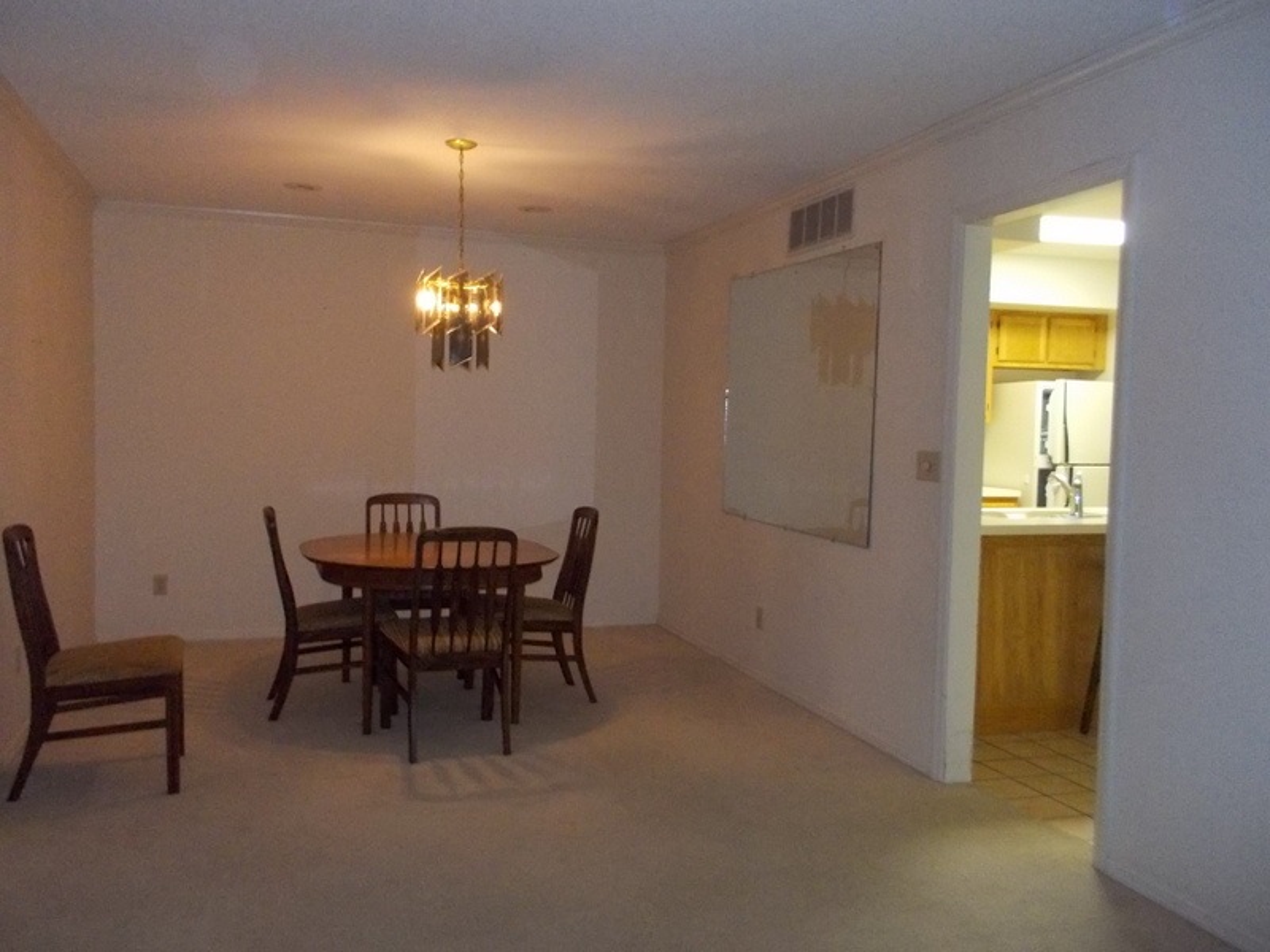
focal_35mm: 29
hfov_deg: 61.7
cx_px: 635
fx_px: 1064
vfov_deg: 48.2
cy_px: 476
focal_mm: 4.1
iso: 800
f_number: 3.3
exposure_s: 1/30
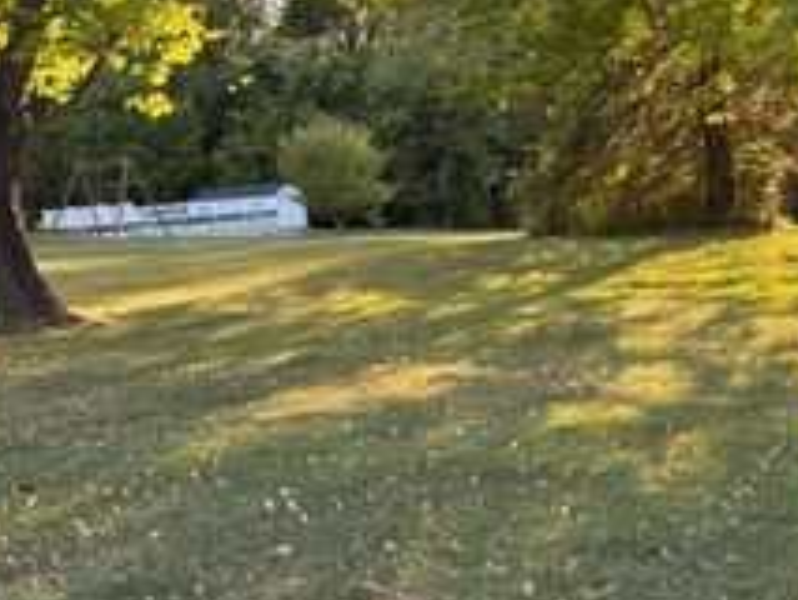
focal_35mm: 61
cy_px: 249
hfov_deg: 30.8
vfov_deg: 24.0
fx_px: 1407
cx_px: 644
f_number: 1.6
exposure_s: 1/350
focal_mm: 5.96
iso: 64
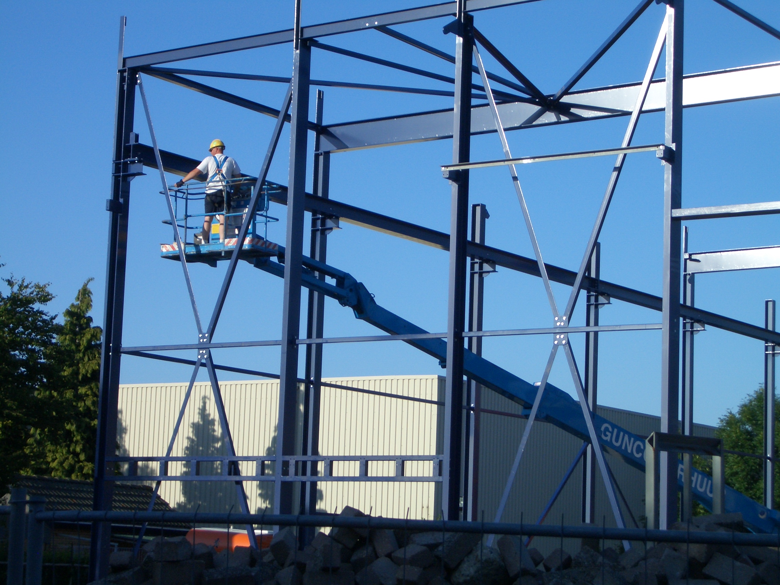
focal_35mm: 88
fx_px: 1983
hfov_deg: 22.3
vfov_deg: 16.8
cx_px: 390
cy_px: 292
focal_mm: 14.6
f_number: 4.4
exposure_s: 1/640
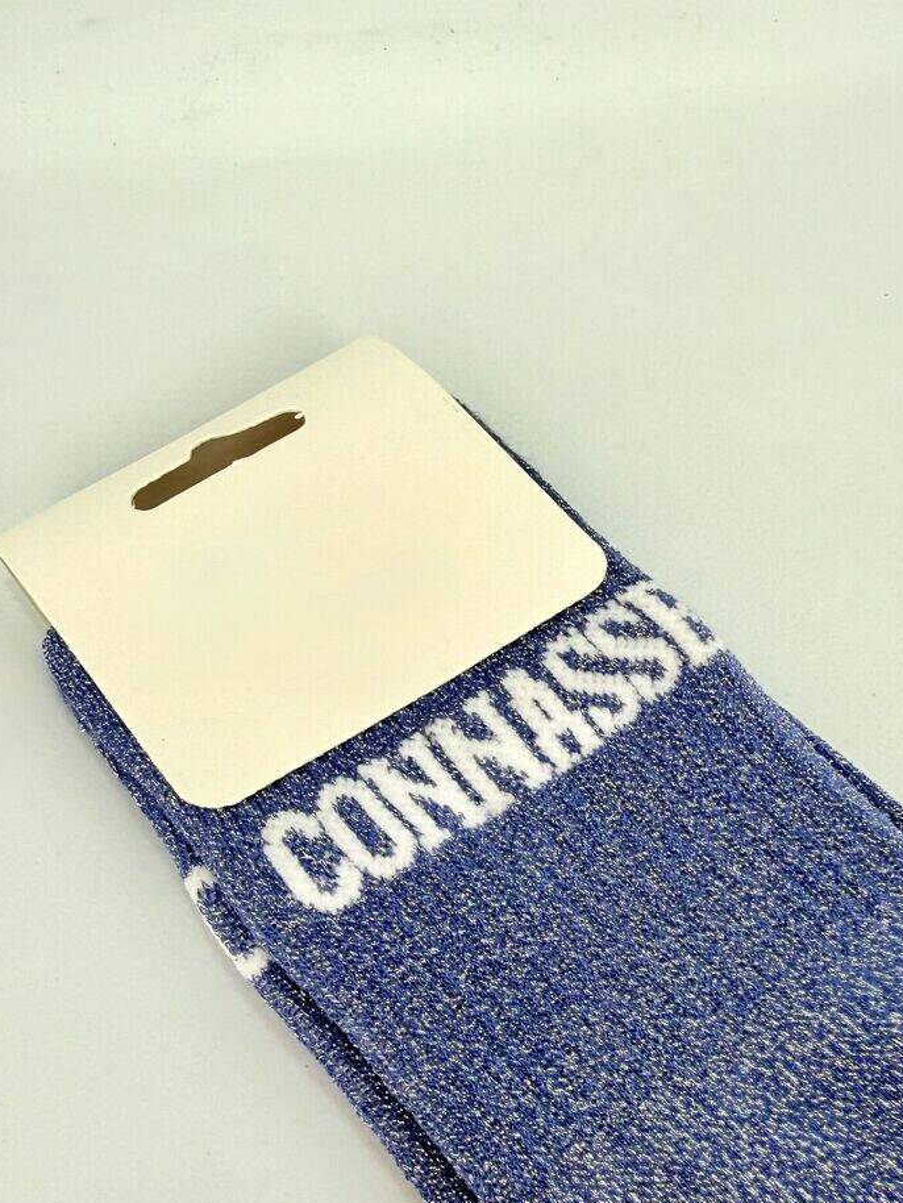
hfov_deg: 34.1
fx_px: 1460
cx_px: 580
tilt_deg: -58.6
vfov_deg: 43.1
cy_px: 927
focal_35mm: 42
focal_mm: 2.22
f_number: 2.2
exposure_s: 1/99
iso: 40
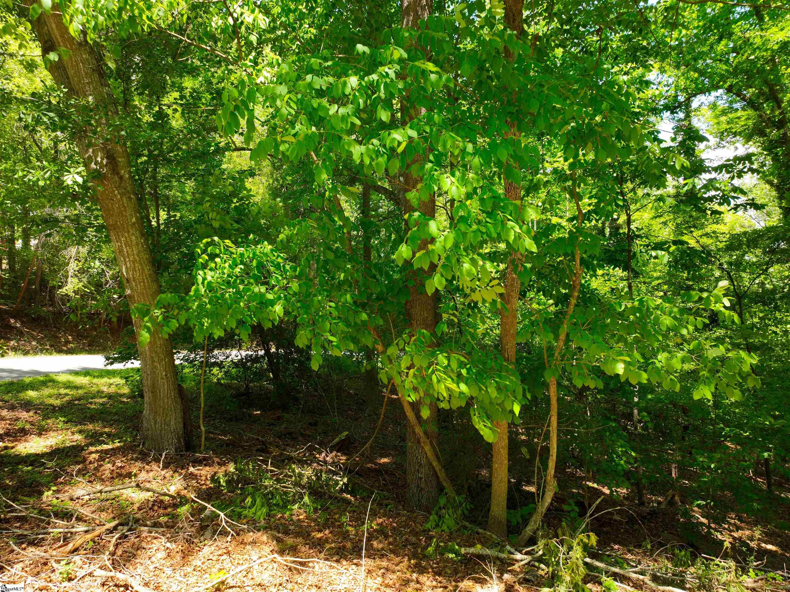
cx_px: 395
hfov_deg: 71.6
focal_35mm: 24
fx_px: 547
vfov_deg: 56.8
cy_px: 296
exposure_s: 1/30
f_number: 2.8
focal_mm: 12.29
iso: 110
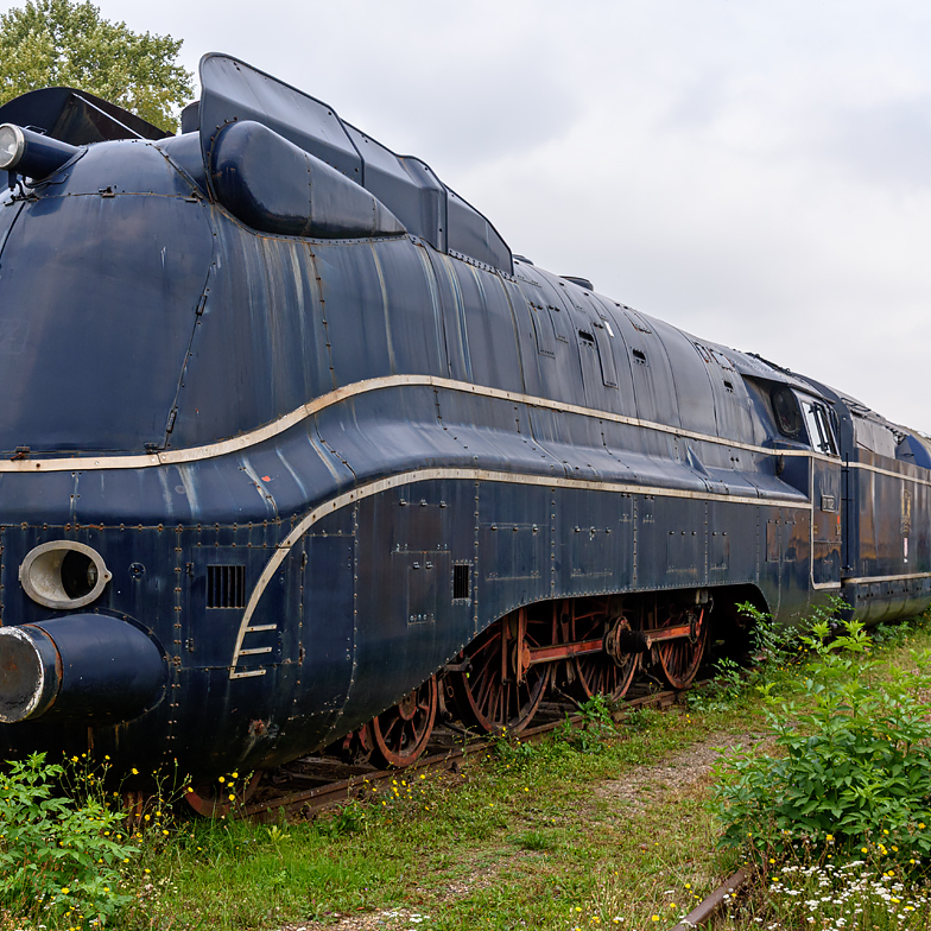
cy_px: 466
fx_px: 1187
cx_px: 312
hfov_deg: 42.3
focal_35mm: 39
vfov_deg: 42.8
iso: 200
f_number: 8
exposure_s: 1/320
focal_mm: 20
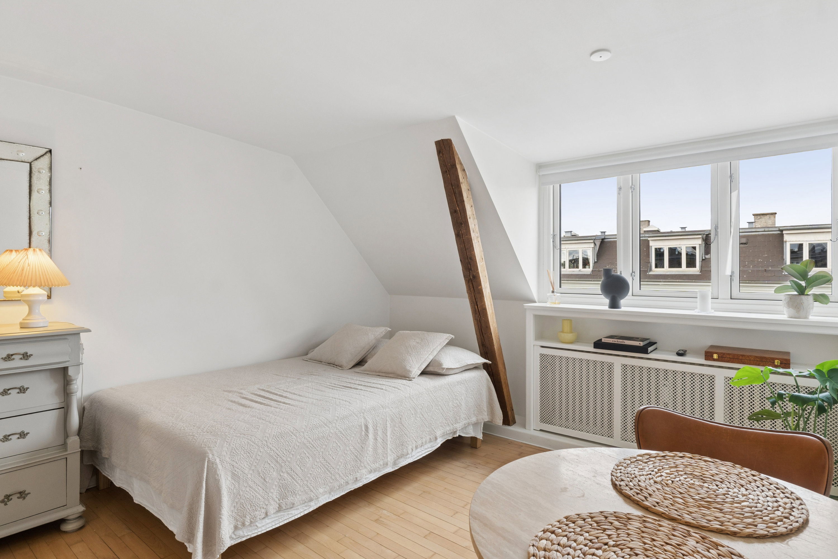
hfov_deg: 81.2
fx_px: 489
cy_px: 280
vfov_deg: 59.5
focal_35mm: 21
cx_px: 419
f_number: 8
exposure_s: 1/25
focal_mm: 14
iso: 200
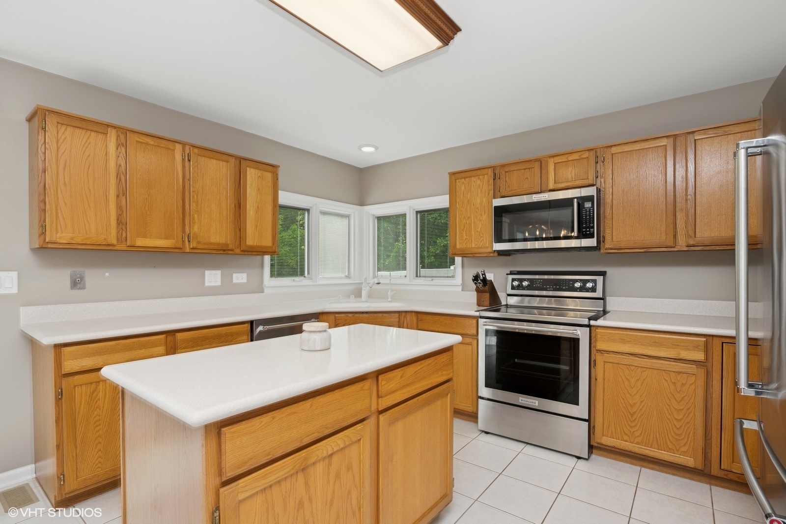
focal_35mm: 17
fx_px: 371
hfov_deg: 93.3
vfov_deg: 70.4
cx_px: 393
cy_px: 262
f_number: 8
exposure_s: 1/100
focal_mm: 17
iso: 200
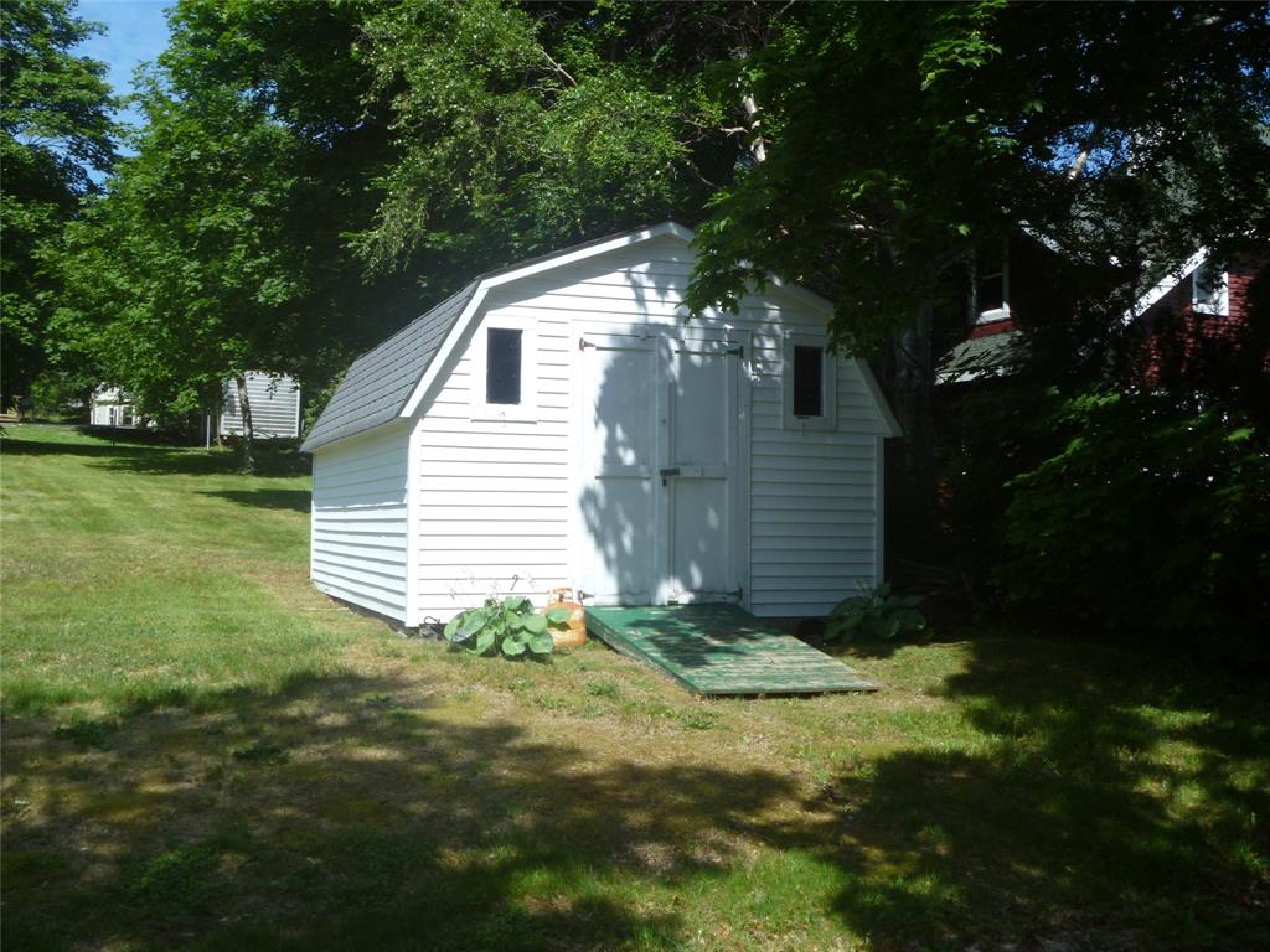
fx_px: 1284
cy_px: 476
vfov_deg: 40.7
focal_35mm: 35
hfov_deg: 52.6
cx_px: 635
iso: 80
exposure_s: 1/160
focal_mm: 6.3
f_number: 5.6
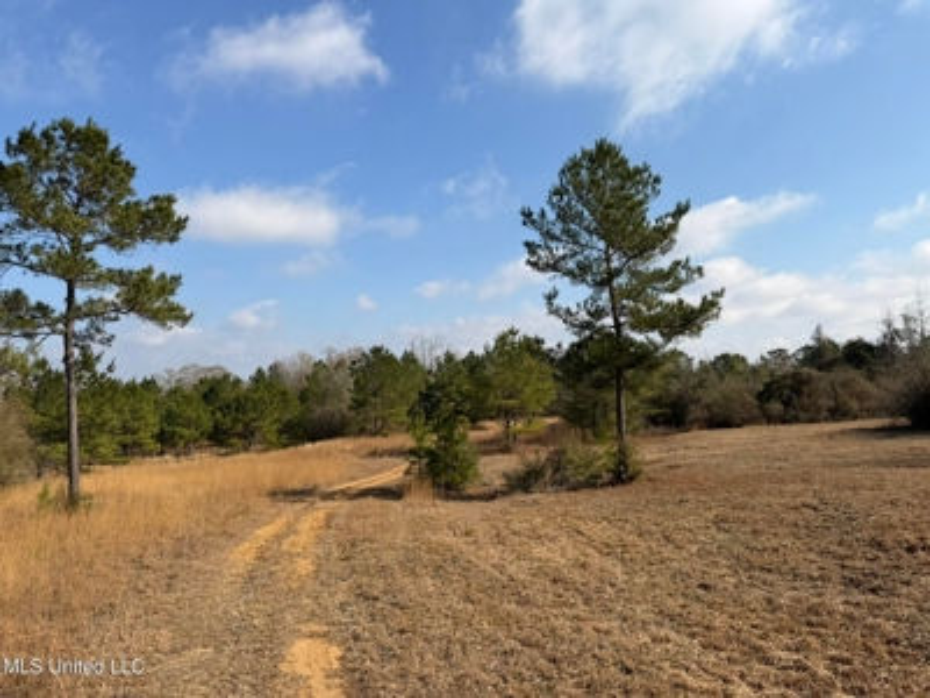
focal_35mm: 24
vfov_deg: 56.8
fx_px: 645
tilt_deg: +2.0
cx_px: 465
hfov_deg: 71.6
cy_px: 349
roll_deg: +1.6
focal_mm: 6.76
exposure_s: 1/5319
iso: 80
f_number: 1.78
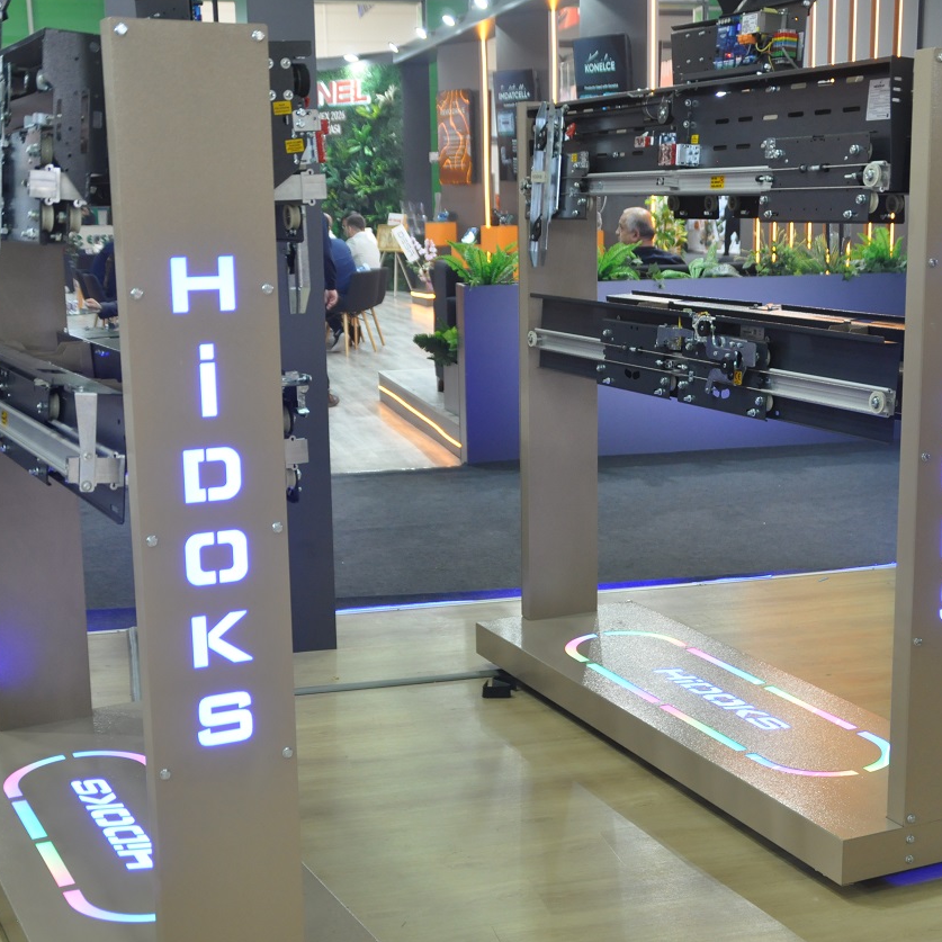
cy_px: 468
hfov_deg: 34.9
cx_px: 526
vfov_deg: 34.9
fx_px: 1498
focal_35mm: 49
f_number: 4
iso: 800
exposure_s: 1/60
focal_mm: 25
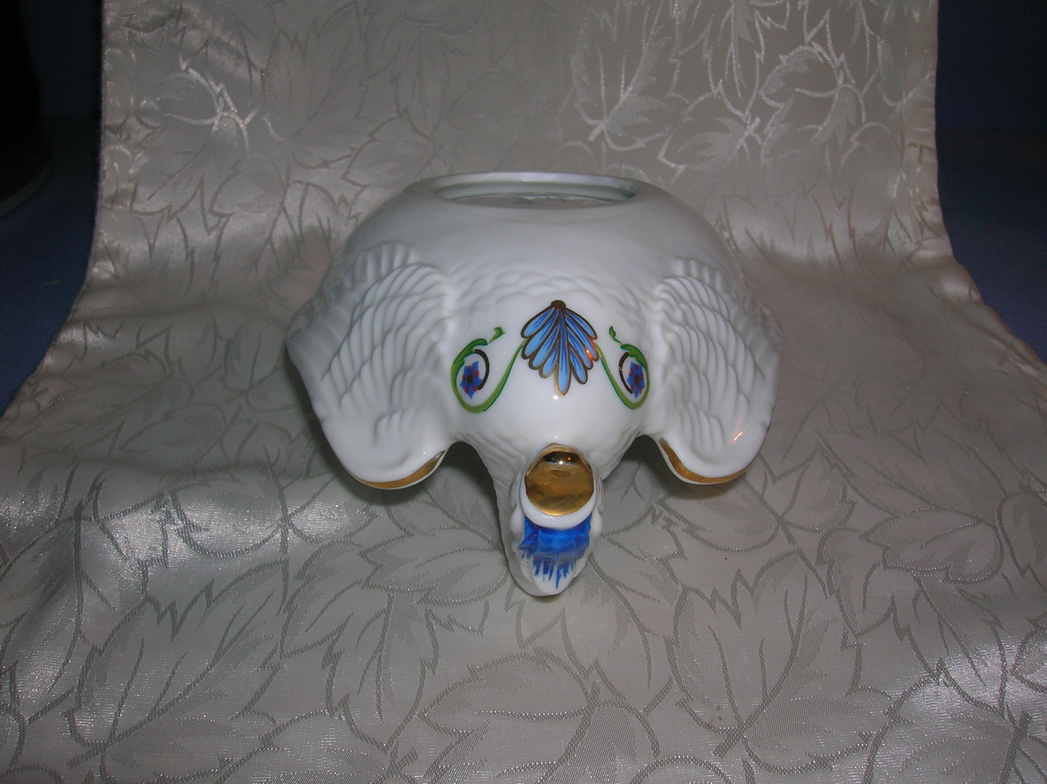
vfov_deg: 41.7
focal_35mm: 34
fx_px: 1028
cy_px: 392
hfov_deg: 54.0
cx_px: 524
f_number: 4.9
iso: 50
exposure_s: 1/60.1
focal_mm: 5.7
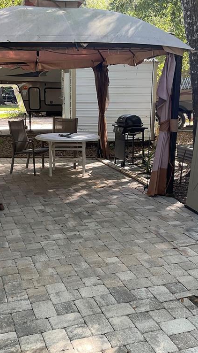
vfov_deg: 47.4
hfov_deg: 27.7
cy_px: 175
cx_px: 101
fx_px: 401
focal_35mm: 43
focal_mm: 3
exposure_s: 1/122
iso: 25
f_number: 1.8
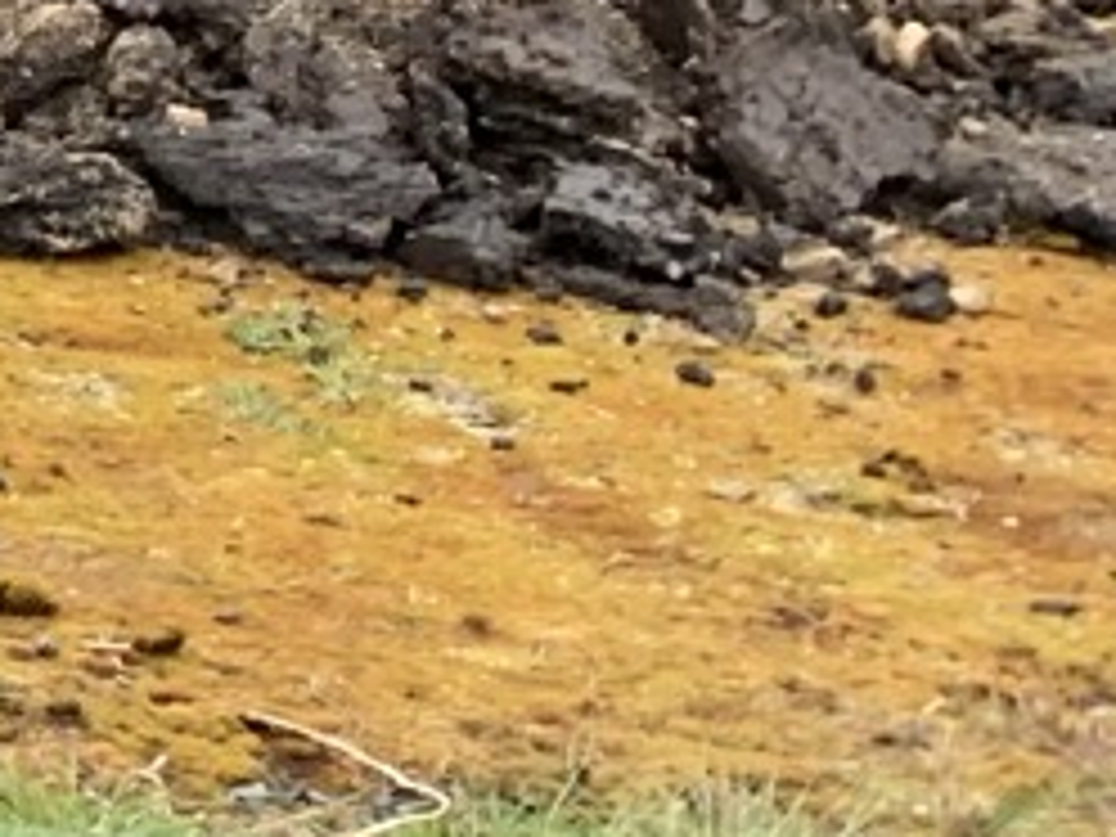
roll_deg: +2.0
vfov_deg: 7.2
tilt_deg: -7.5
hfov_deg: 7.8
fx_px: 6480
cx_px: -2817
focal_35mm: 201
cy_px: -648
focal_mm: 4.25
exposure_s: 1/122
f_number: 1.8
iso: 32
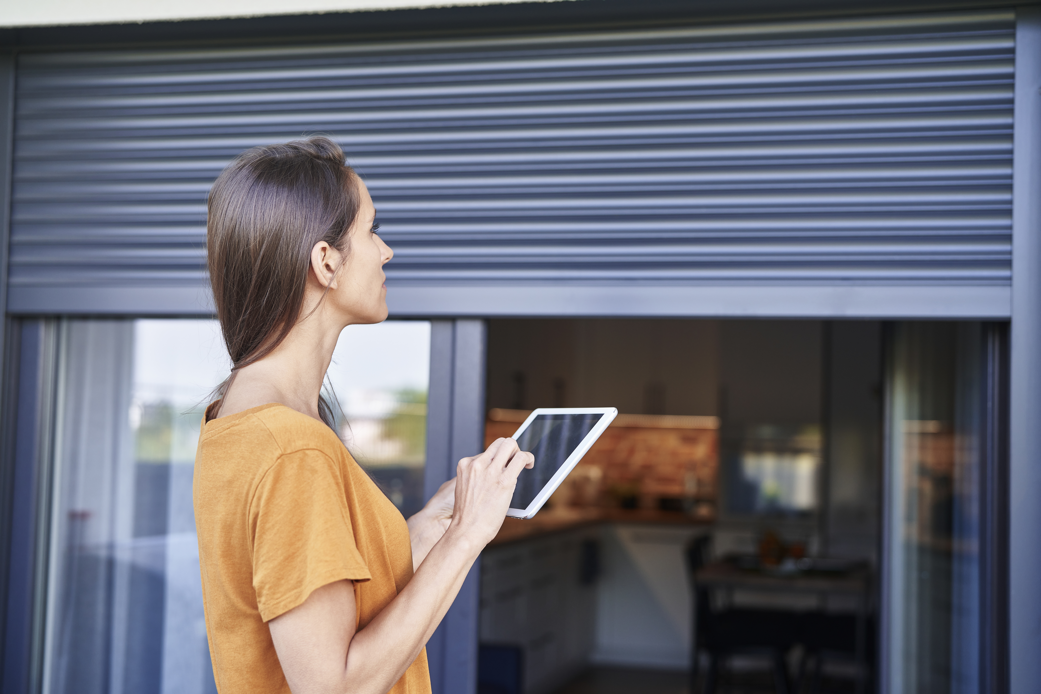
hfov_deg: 39.6
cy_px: 347
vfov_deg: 27.0
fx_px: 1446
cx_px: 520
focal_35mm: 50
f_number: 2.2
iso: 250
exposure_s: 1/400
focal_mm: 50
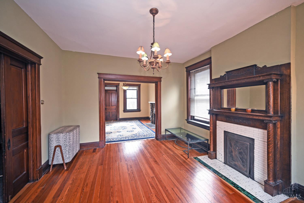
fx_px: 118
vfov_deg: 81.2
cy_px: 102
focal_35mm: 14
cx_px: 152
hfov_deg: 104.3
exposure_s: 1/60
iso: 450
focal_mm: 14
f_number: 4
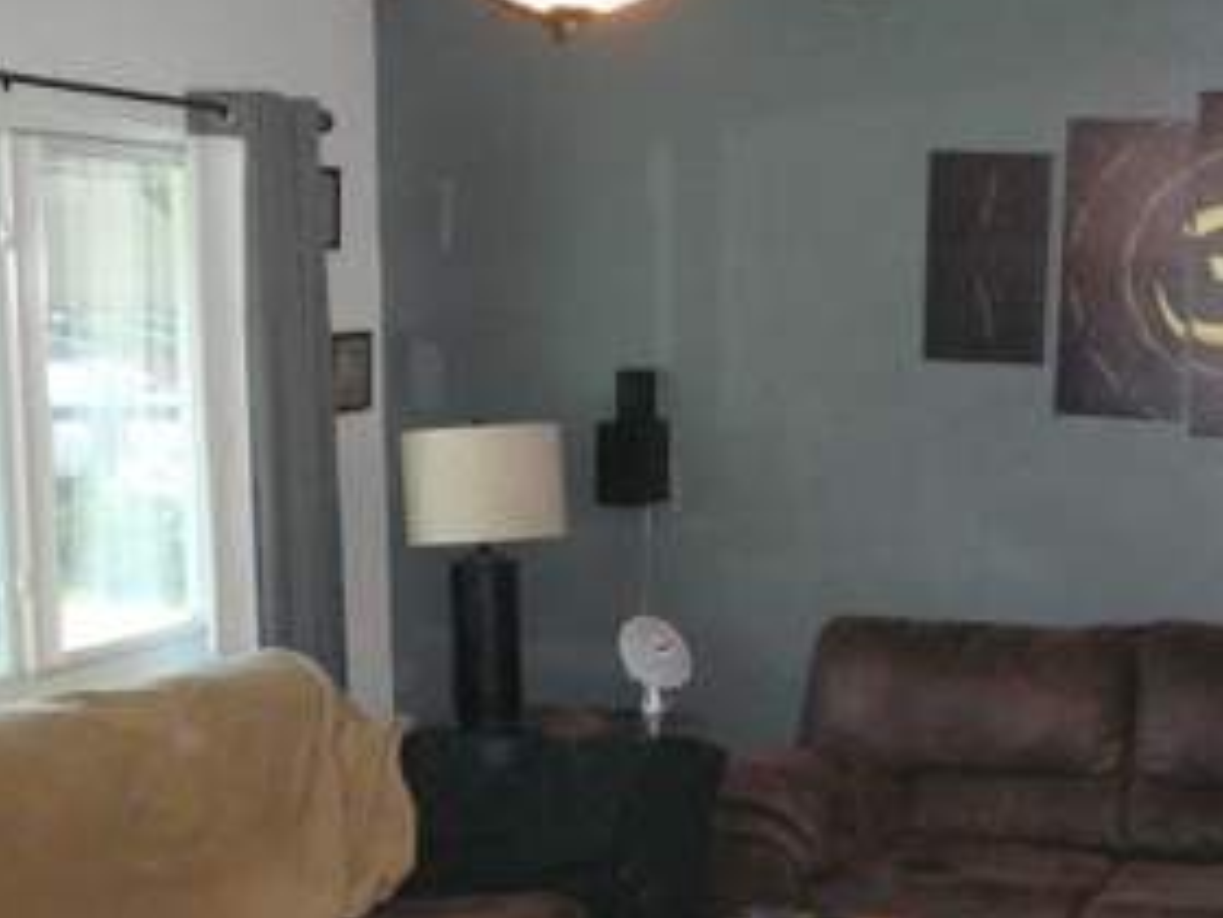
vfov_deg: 24.3
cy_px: 599
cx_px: 891
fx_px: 2120
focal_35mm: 60
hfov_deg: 31.7
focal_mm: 5.2
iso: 400
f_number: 2.8
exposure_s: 1/30
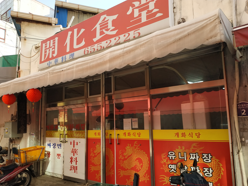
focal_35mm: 26
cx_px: 122
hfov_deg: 67.3
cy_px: 100
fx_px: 186
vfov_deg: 53.0
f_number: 1.9
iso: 250
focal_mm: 3.94
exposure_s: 1/774
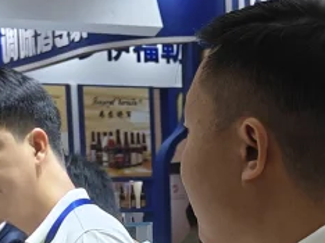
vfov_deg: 9.5
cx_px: 185
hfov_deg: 13.4
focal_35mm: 148
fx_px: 1388
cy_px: 455
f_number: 1.8
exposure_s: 1/535
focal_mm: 5.59
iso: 50
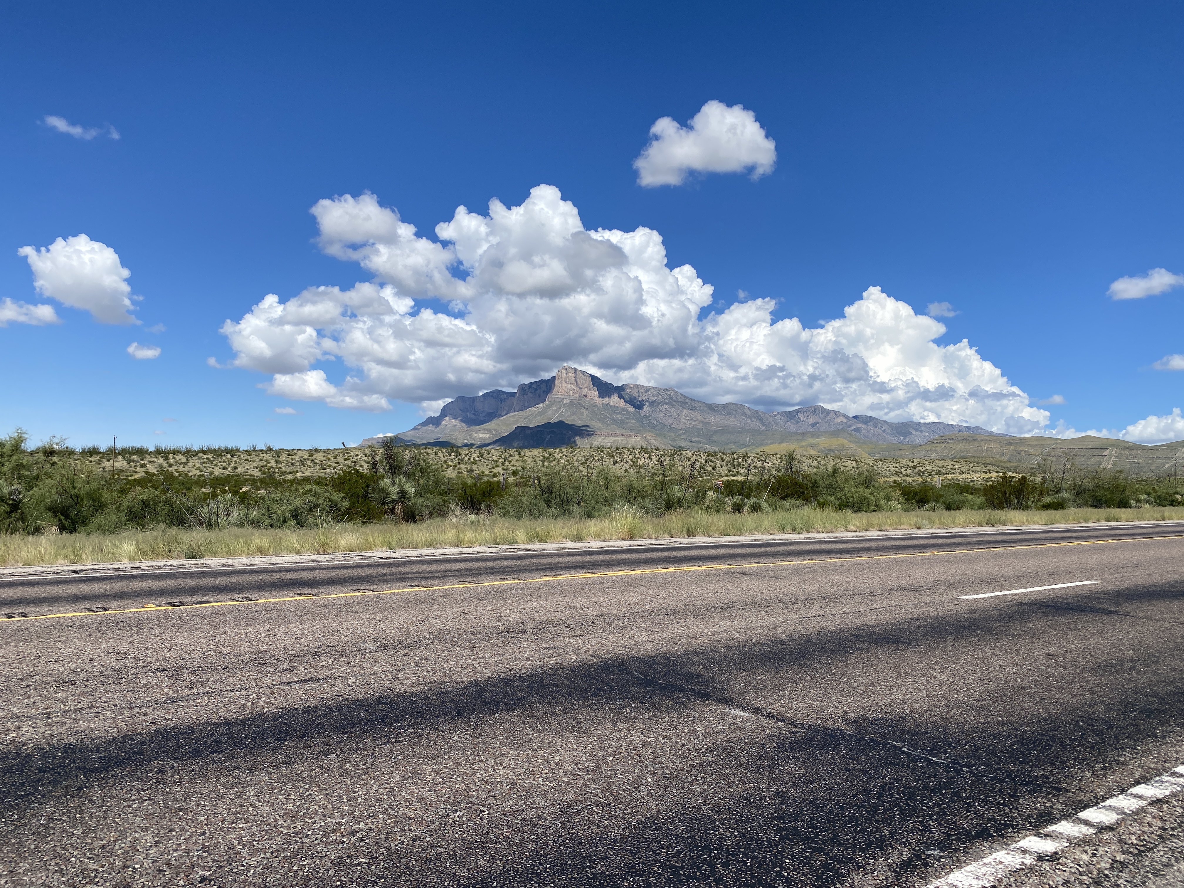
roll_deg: -1.3
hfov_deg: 67.3
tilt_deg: +3.9
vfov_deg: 53.1
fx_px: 889
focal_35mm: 26
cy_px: 444
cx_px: 592
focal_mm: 4.25
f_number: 1.8
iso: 32
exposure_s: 1/4608
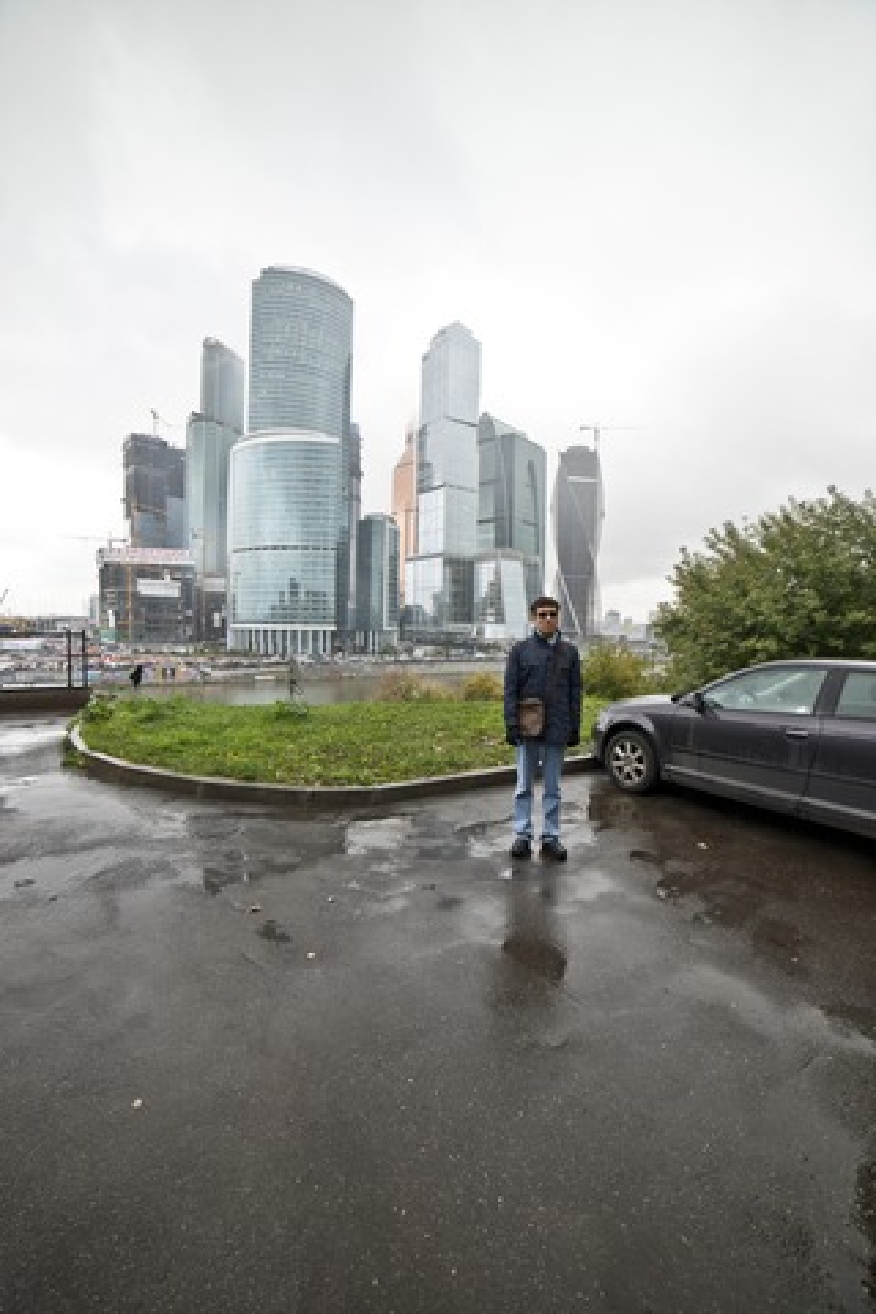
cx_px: 438
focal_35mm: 14
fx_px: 511
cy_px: 657
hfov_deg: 81.2
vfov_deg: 104.3
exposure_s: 1/80
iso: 200
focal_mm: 14
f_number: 5
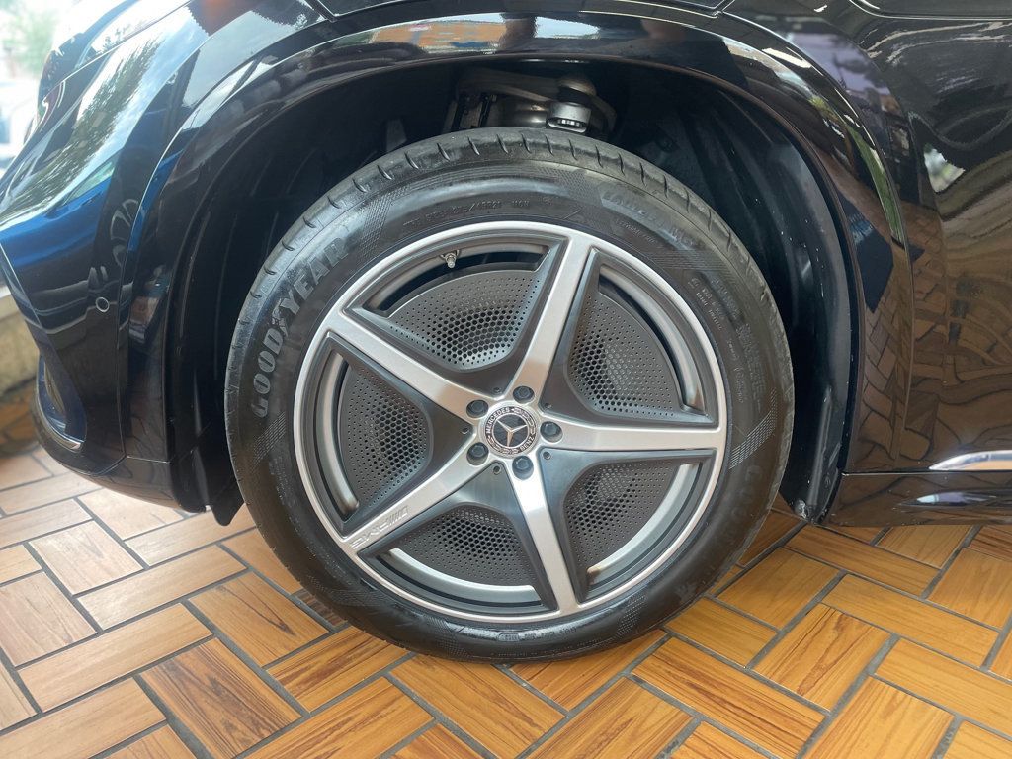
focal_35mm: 26
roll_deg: -1.4
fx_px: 760
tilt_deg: -18.6
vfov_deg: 53.1
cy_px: 380
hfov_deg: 67.3
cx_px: 506
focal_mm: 4.2
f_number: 1.6
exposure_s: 1/60
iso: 100
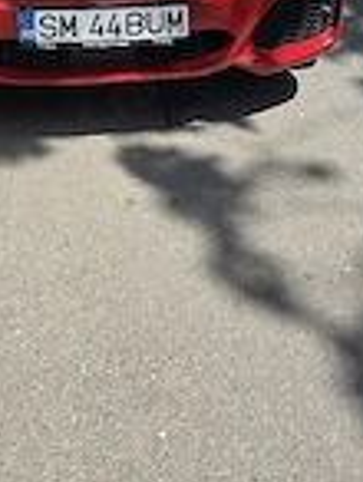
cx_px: 116
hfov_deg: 23.2
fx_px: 878
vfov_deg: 27.7
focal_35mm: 63
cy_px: -66
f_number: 1.7
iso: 80
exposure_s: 1/3333
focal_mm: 6.3
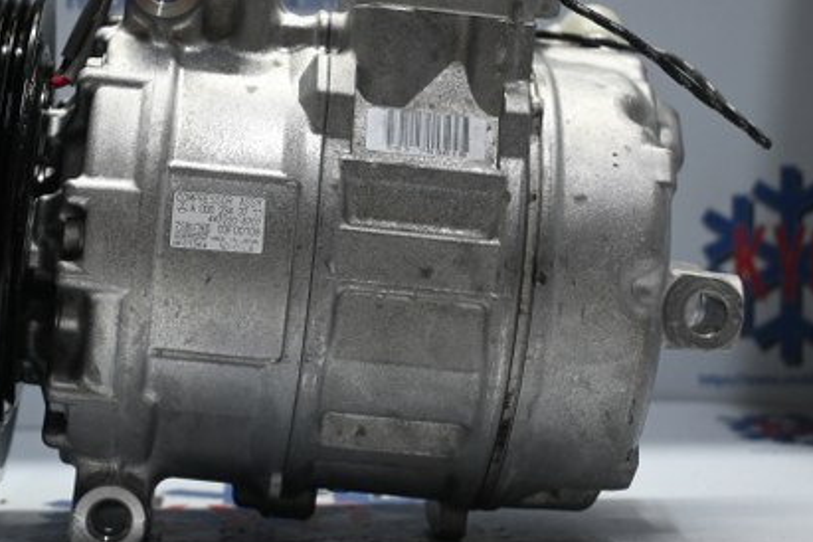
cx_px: 303
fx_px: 2078
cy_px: 204
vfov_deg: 14.8
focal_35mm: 92
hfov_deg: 22.1
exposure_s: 1/60
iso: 1100
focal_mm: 42
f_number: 5.6
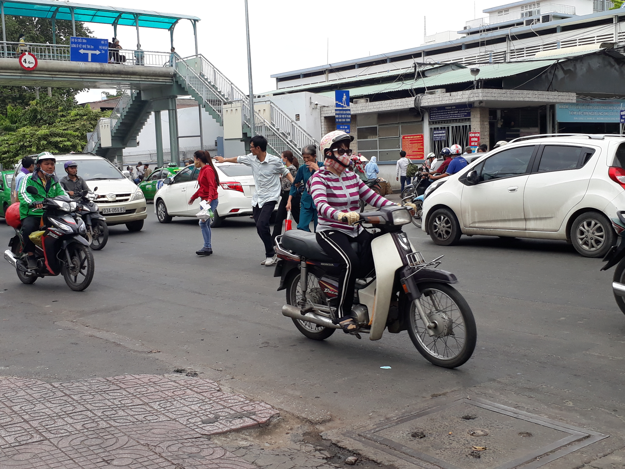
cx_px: 312
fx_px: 487
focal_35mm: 27
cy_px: 234
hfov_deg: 65.3
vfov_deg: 51.4
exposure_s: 1/789
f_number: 1.9
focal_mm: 3.6
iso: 40
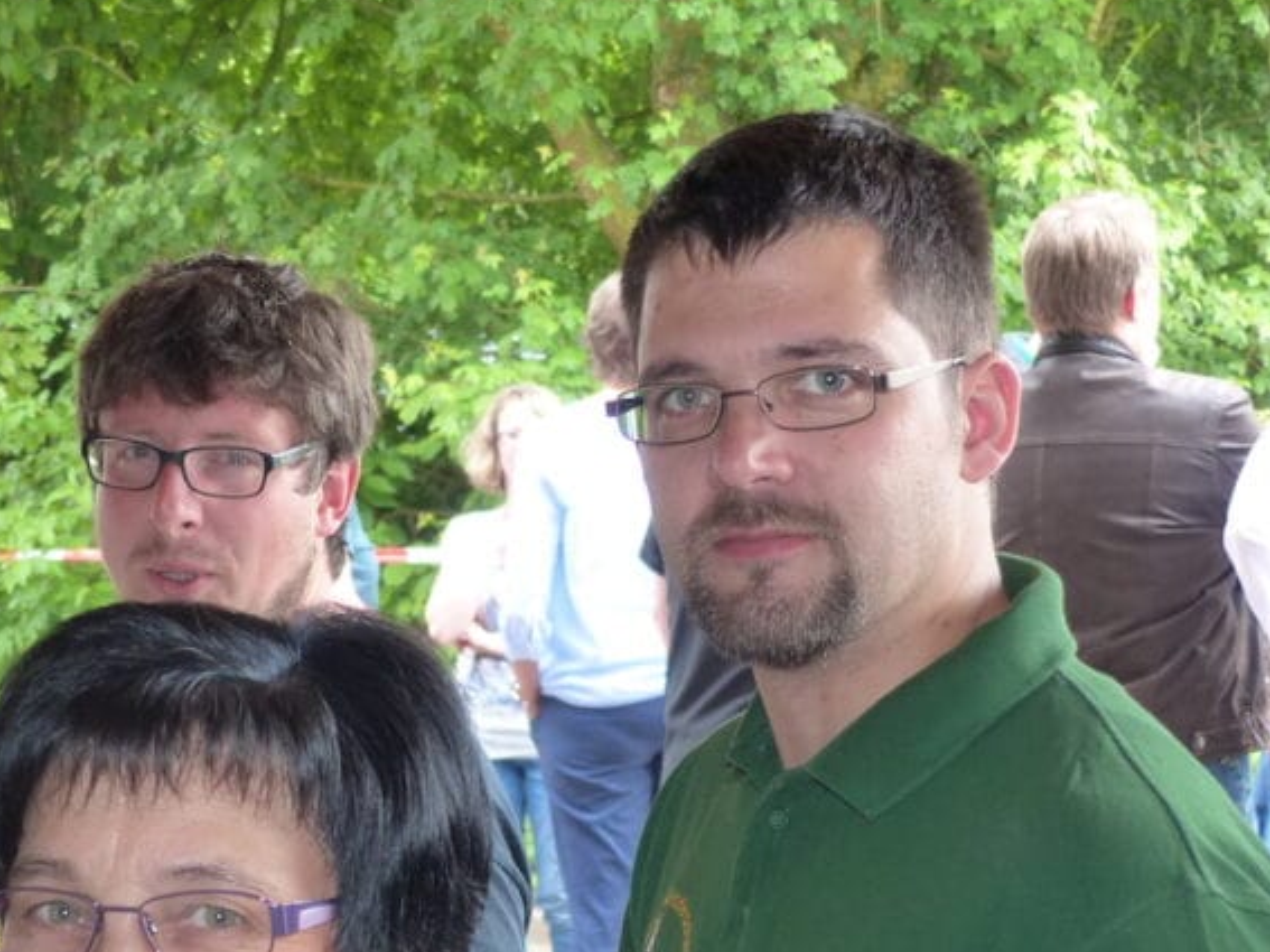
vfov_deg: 12.2
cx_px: 379
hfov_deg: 16.2
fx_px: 4438
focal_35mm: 121
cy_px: 827
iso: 160
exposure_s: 1/60
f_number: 2.8
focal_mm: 11.4
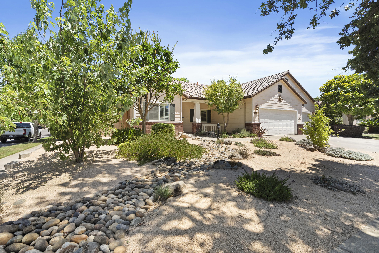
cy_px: 126
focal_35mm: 16
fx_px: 168
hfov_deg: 96.7
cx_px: 190
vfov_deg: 73.8
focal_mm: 16
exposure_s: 1/1000
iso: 1000
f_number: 11
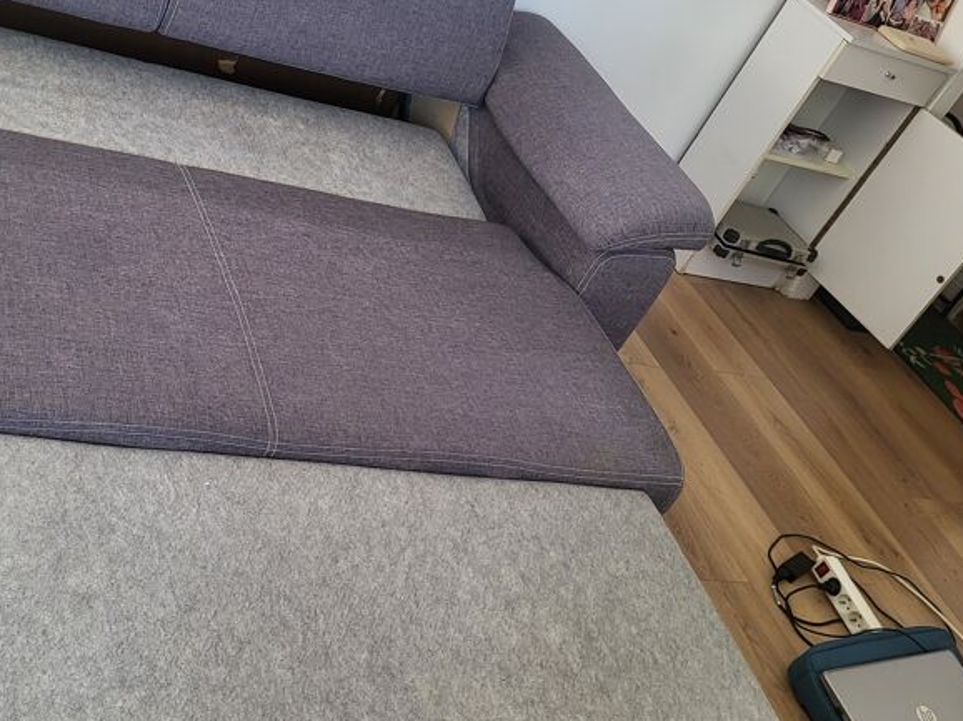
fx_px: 1251
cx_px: 258
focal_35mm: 45
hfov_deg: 41.0
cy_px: 326
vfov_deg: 32.1
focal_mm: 5.4
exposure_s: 1/100
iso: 160
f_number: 1.8
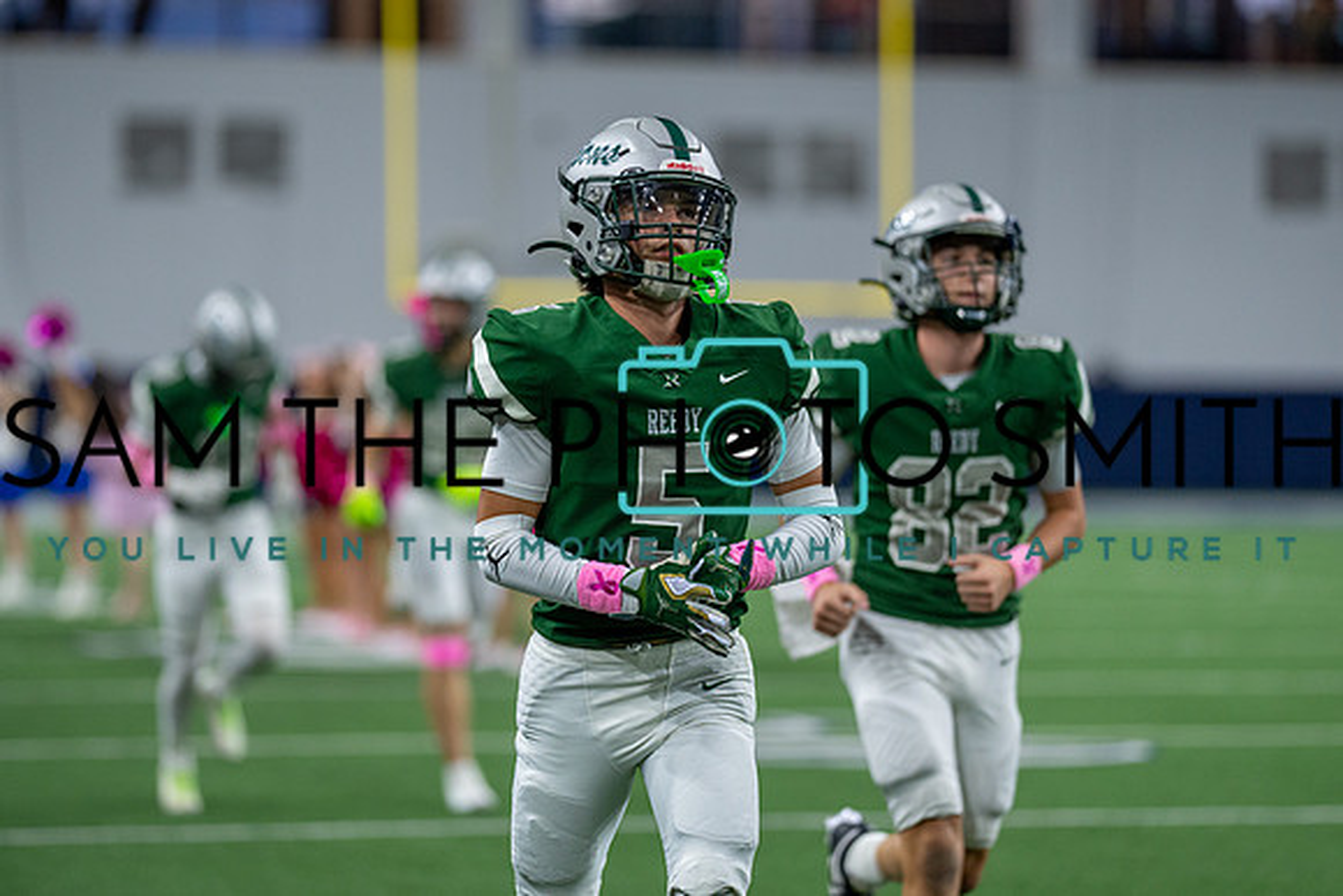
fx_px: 6004
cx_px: 626
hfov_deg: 12.8
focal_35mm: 161
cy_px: 400
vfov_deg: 8.5
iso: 1250
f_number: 1.8
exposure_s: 1/1250
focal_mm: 135
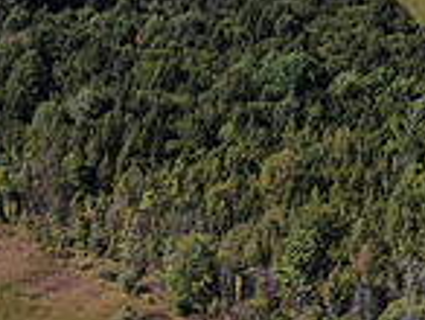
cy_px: 71
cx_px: 338
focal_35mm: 139
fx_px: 1709
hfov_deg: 14.1
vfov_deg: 10.7
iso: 100
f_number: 3.3
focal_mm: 5.94
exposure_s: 1/800
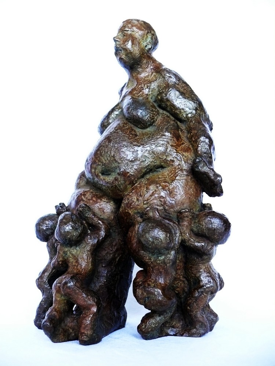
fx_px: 371
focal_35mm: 35
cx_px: 138
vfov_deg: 52.6
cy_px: 183
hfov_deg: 40.7
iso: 400
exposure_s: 1/30
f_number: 2.8
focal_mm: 7.4
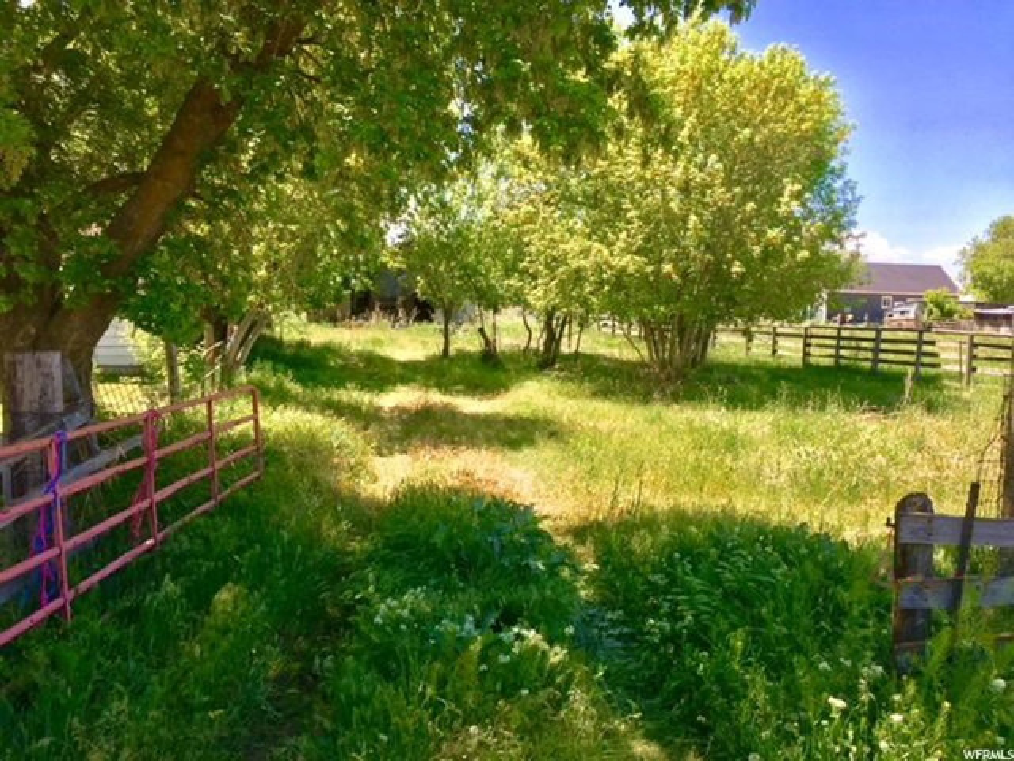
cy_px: 380
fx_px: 849
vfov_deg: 48.2
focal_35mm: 29
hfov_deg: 61.7
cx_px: 507
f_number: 2.2
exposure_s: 1/659
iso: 32
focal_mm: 4.15
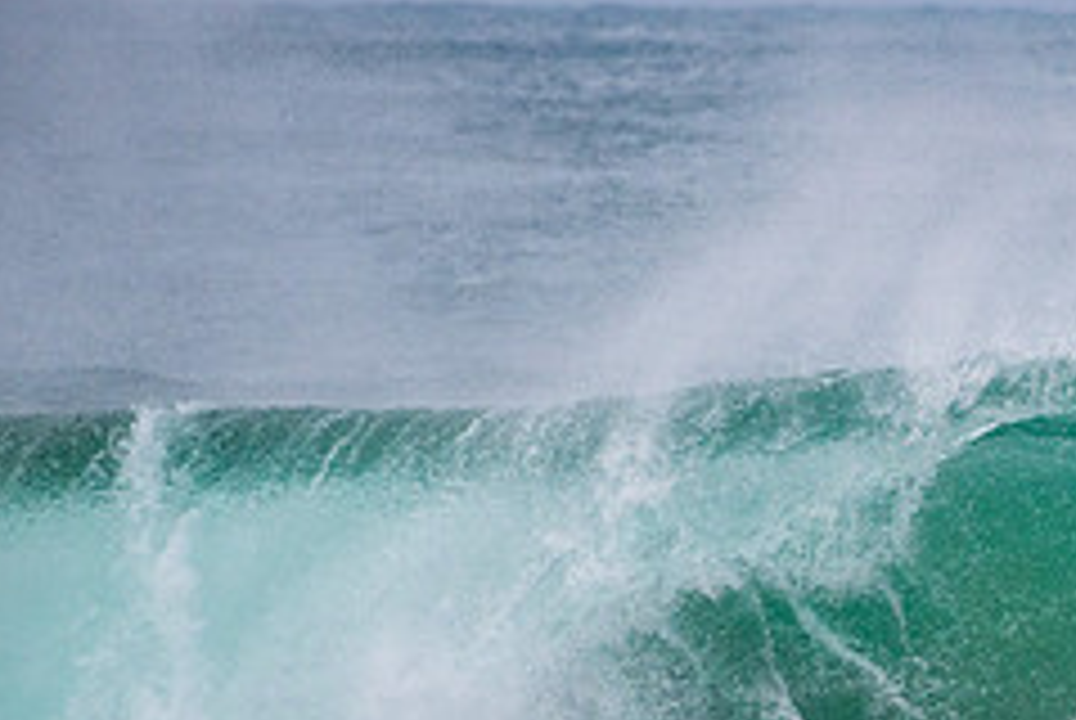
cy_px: 812
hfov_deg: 1.7
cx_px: 1148
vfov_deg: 1.1
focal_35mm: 1211
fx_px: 36239
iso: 800
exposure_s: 1/1250
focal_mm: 500
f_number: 5.6
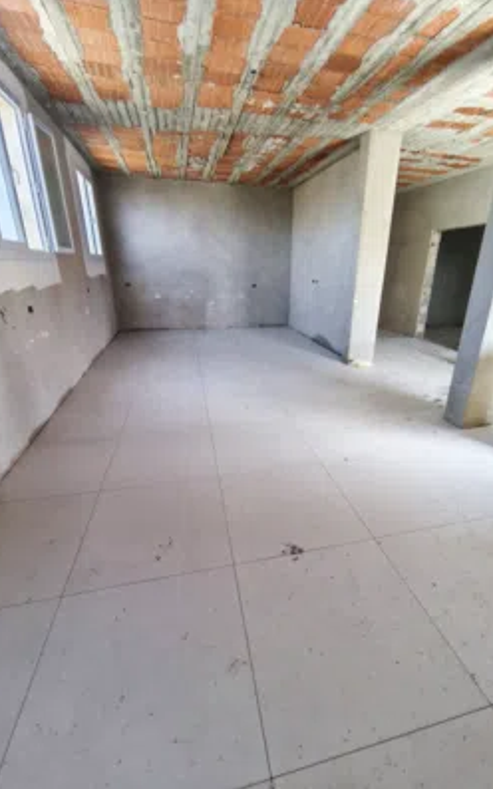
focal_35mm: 16
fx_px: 344
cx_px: 268
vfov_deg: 97.8
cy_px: 394
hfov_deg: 71.1
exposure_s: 1/50
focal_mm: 1.91
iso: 200
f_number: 2.2
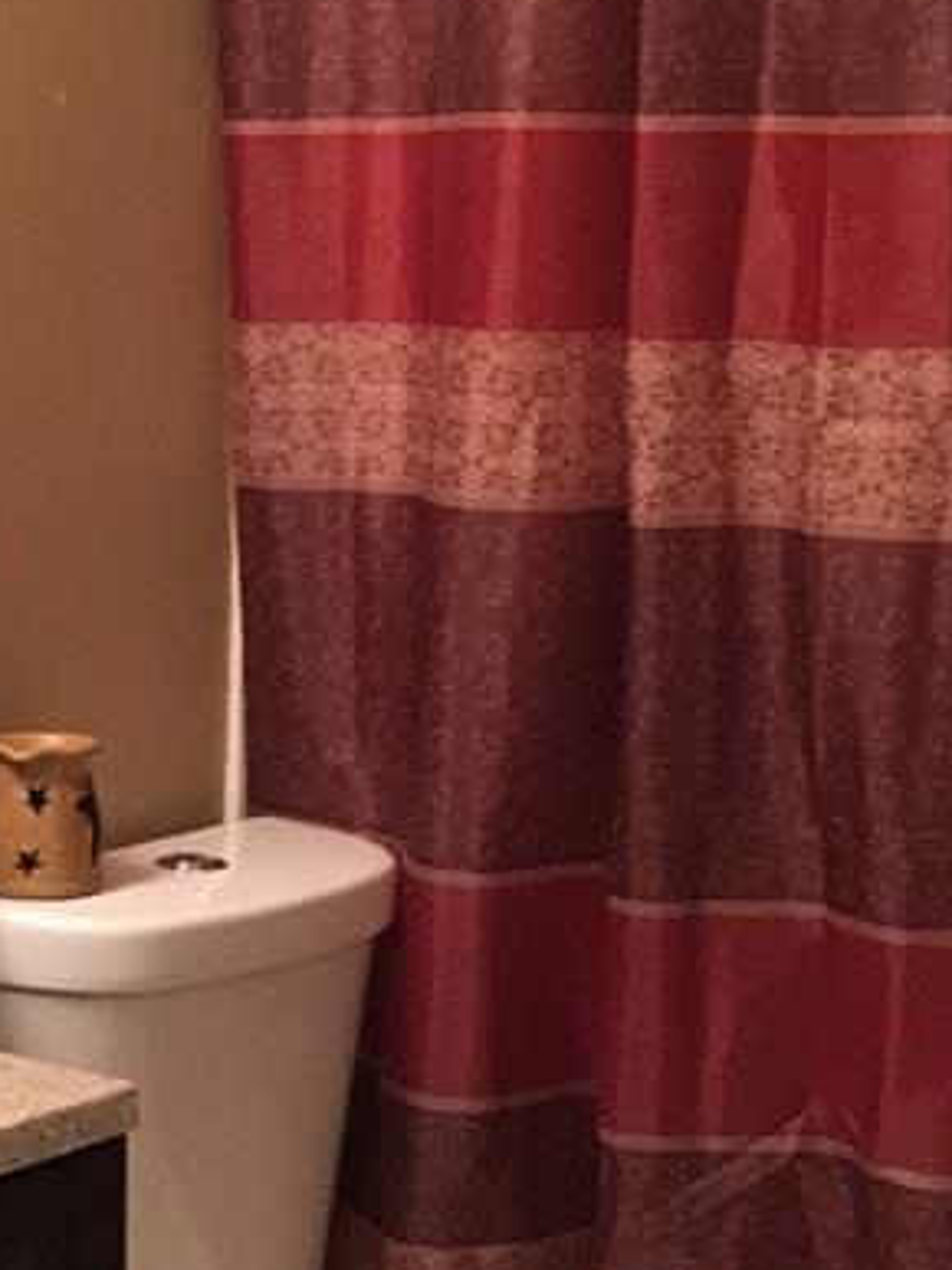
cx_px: 151
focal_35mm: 90
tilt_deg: -12.2
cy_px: 975
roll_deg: -0.2
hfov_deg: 16.3
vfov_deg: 21.6
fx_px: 3302
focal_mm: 4.15
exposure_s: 1/30
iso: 200
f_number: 2.2
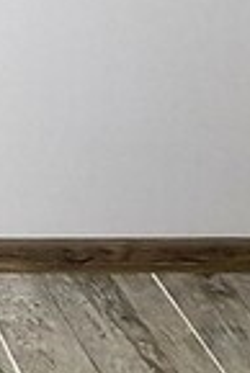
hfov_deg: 6.8
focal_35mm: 191
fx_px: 1985
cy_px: -224
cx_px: -389
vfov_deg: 10.3
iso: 160
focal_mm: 4.2
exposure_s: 1/33
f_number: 1.7
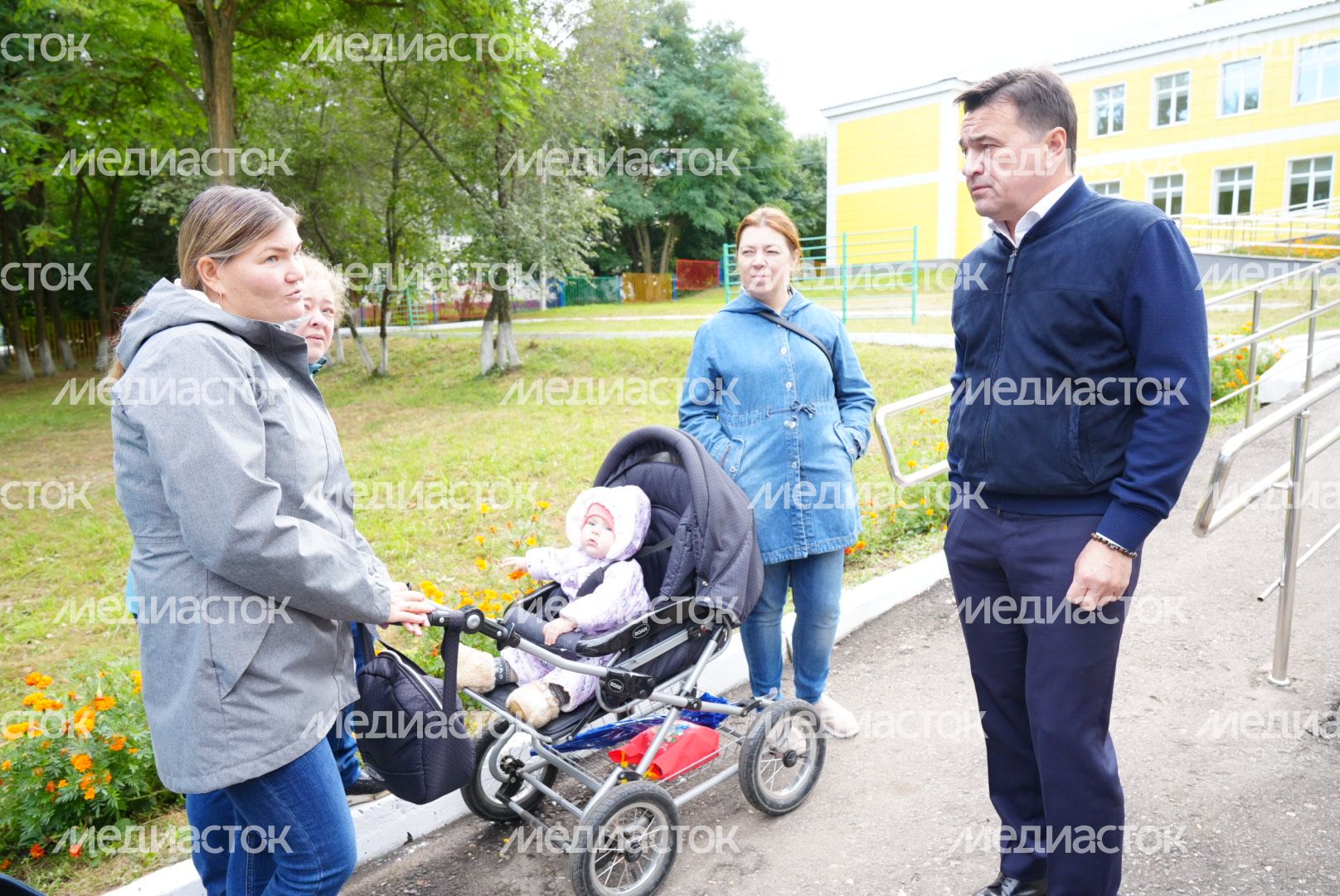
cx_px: 670
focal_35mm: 24
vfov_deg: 53.2
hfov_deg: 73.7
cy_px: 448
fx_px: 894
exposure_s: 1/320
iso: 1250
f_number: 5.6
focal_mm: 24
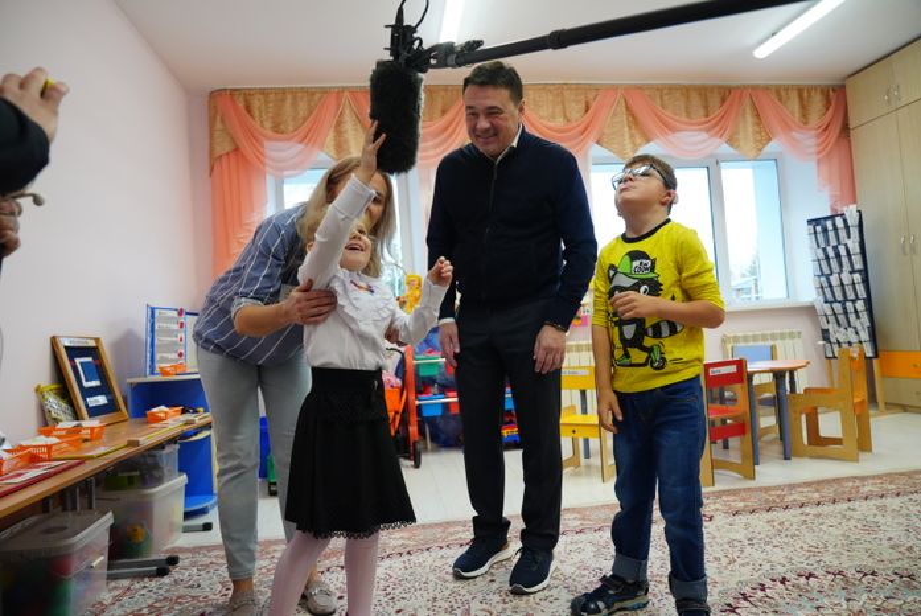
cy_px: 308
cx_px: 460
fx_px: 614
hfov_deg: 73.7
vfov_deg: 53.2
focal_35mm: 24
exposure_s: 1/500
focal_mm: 24
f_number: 4
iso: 3200
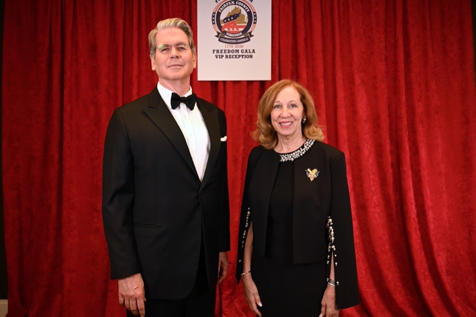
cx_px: 238
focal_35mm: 34
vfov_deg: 39.4
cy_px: 158
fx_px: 443
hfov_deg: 56.5
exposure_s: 1/125
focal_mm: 33.5
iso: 640
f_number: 4
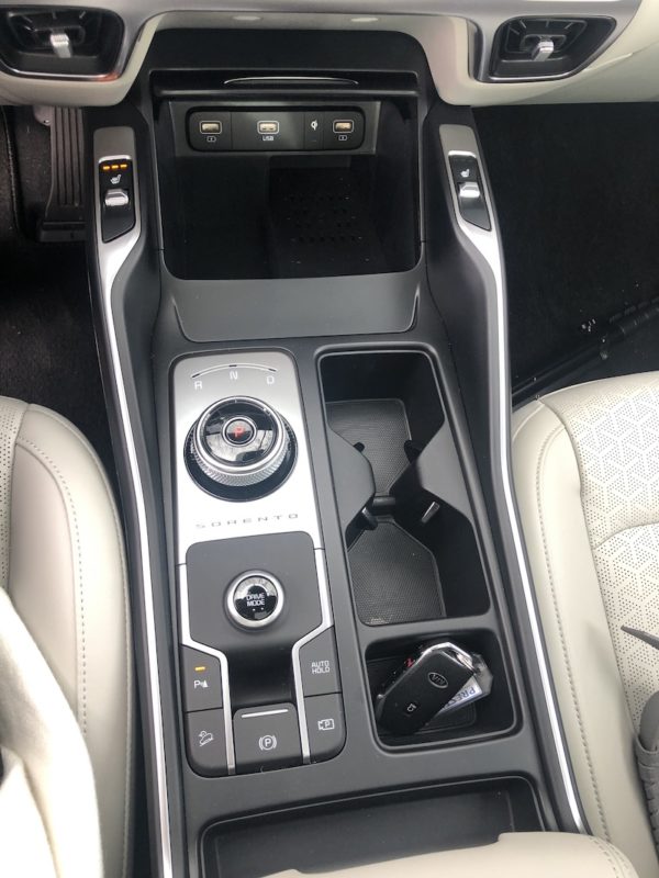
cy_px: 439
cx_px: 330
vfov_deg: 63.4
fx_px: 711
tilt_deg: -65.7
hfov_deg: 49.7
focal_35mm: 28
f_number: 1.8
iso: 25
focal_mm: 3.99
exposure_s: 1/40
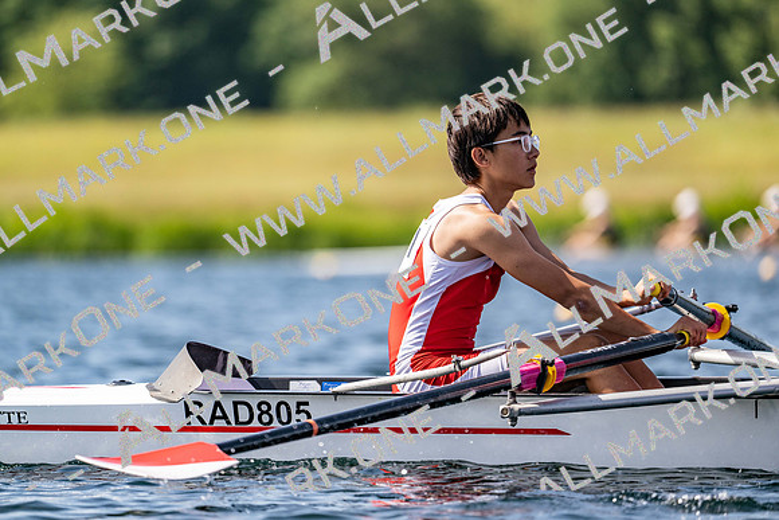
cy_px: 260
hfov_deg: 5.2
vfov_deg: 3.4
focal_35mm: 400
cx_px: 390
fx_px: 8657
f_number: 4.5
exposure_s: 1/2500
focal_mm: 400
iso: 280
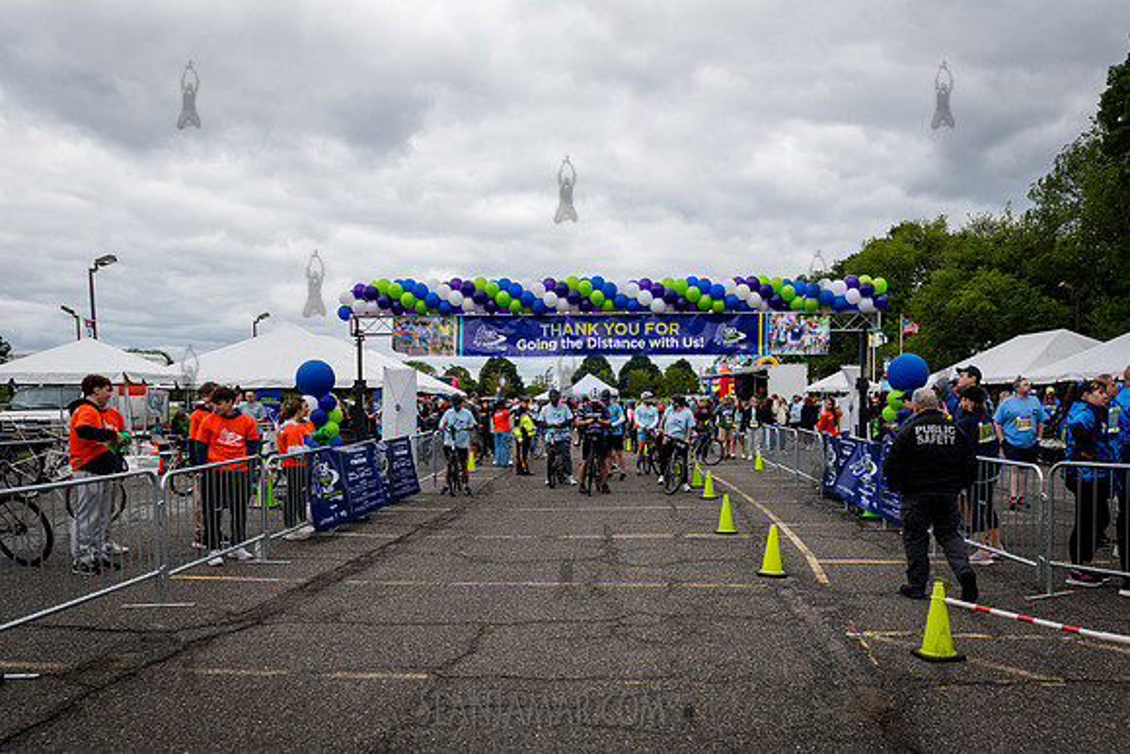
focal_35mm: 30
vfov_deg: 44.0
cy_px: 457
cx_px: 614
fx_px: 928
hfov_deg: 62.6
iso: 400
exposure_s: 1/1250
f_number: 4
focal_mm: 24
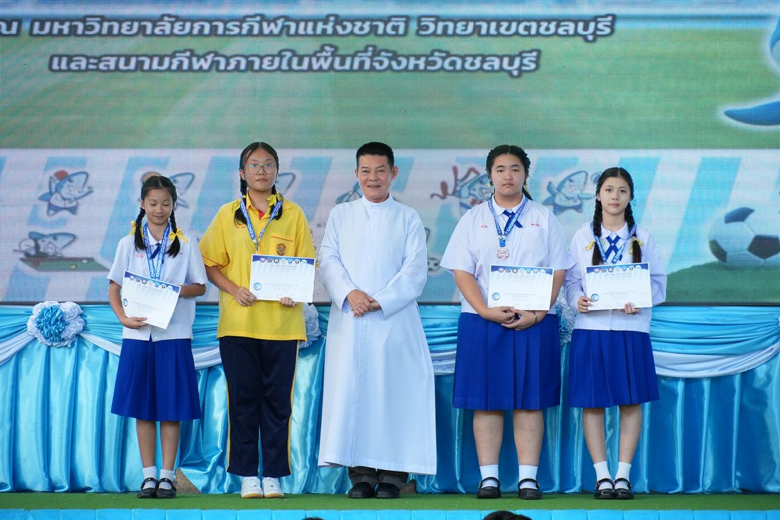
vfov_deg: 8.5
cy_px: 260
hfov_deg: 12.7
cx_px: 390
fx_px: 3510
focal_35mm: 162
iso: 1000
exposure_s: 1/125
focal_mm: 108
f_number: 5.6
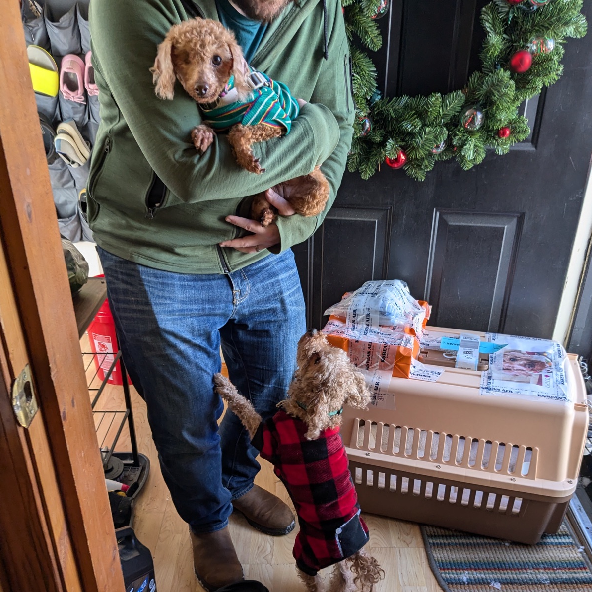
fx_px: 619
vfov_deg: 50.7
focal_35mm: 32
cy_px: 358
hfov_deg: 51.1
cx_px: 295
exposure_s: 1/120
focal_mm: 4.38
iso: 53
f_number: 1.73
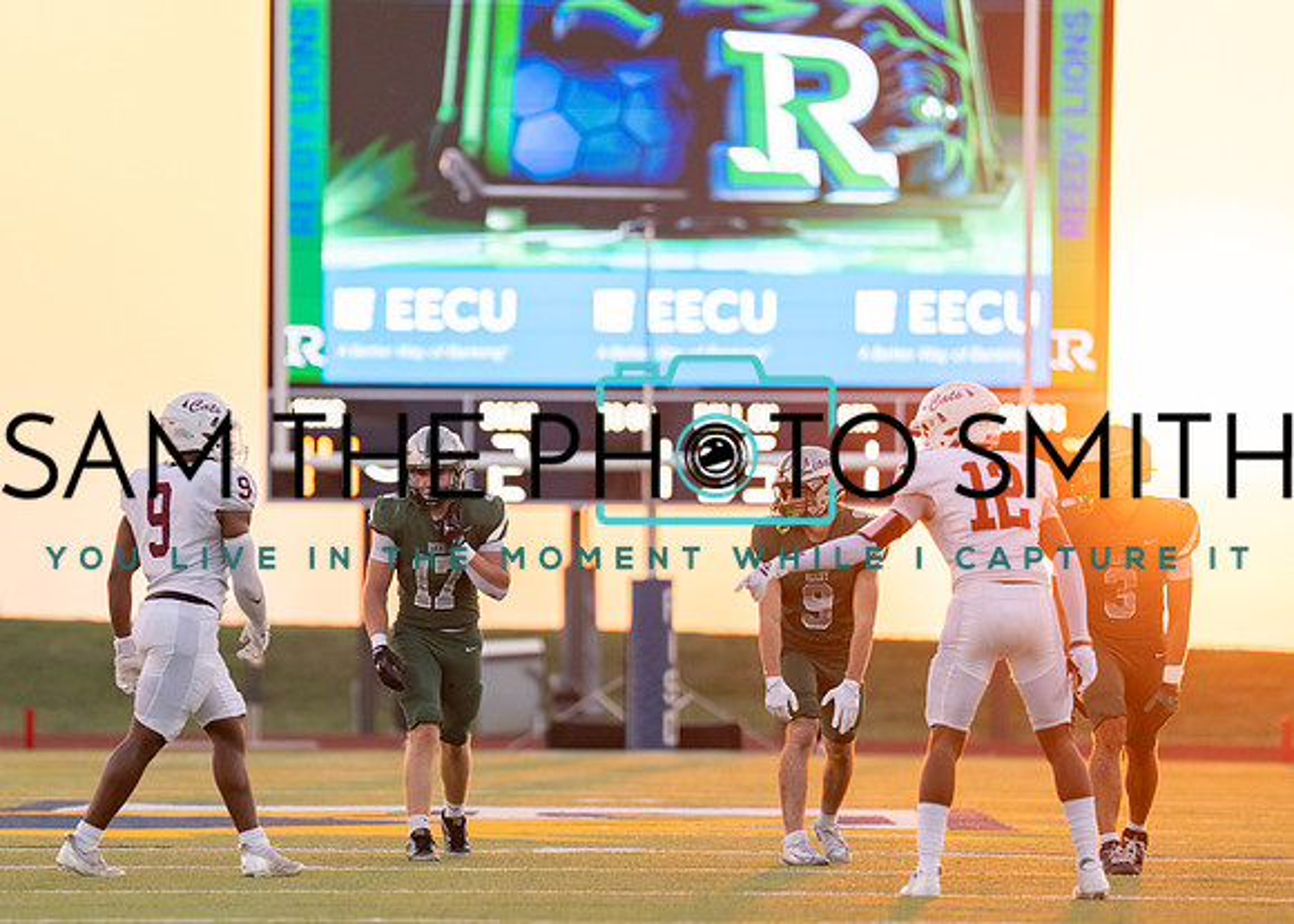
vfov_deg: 4.5
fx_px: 11727
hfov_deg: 6.3
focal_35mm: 319
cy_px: 576
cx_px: 390
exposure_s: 1/1250
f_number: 2.8
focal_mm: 200
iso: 640
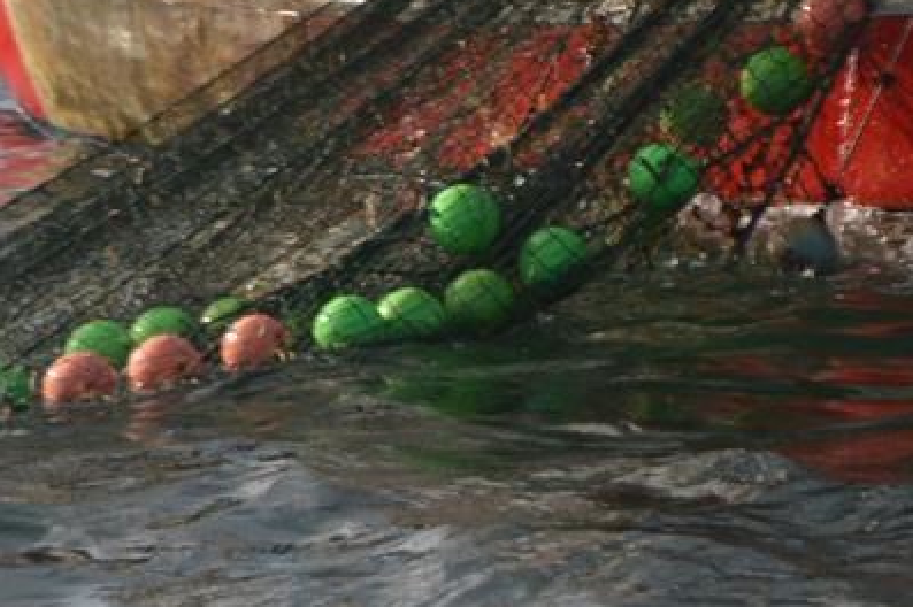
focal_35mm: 634
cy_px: -77
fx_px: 16066
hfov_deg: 3.2
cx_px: 1433
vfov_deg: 2.2
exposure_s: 1/200
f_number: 7.1
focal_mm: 105
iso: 100
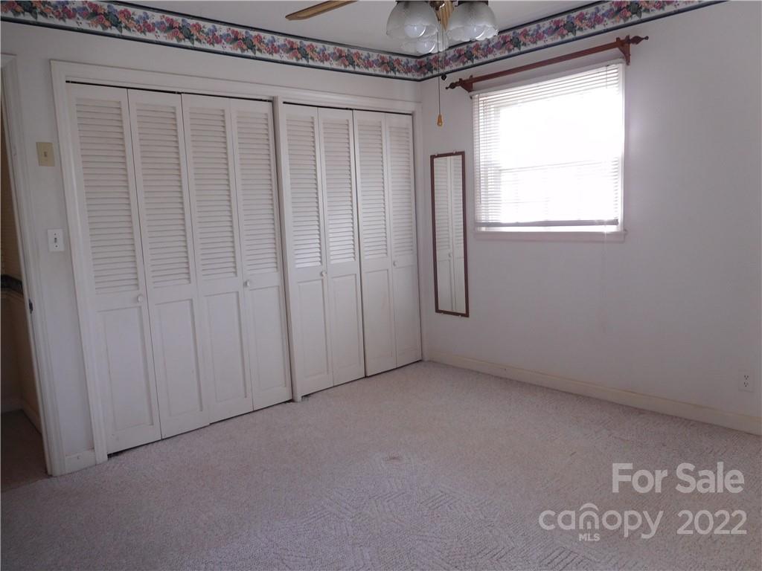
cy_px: 286
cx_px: 381
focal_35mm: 25
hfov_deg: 69.4
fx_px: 550
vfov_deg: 54.9
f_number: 3.4
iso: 125
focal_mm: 4.5
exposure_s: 1/30
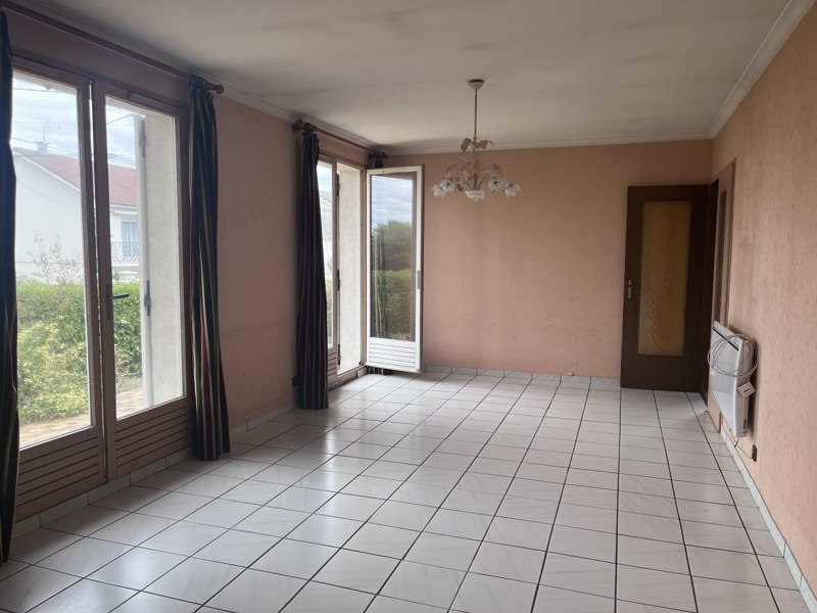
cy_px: 306
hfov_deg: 67.3
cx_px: 408
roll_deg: +0.4
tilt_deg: -5.0
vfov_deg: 53.1
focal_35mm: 26
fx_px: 614
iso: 40
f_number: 1.6
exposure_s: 1/196
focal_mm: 5.1
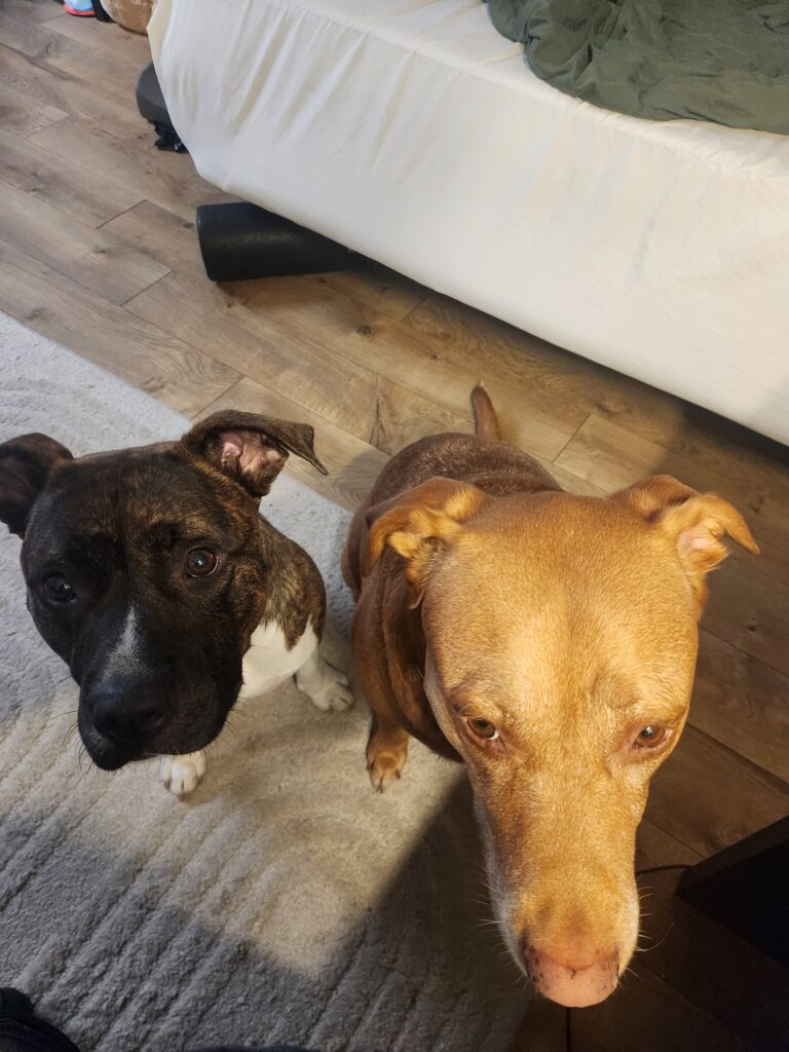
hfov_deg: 58.9
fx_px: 699
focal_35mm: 23
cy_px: 526
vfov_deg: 73.9
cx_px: 394
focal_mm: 5.4
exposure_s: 1/120
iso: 1000
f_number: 1.8
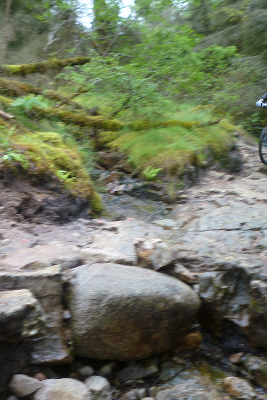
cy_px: 201
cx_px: 114
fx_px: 456
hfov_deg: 32.6
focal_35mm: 41
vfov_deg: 47.4
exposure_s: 1/30
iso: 100
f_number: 3.3
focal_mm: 5.2
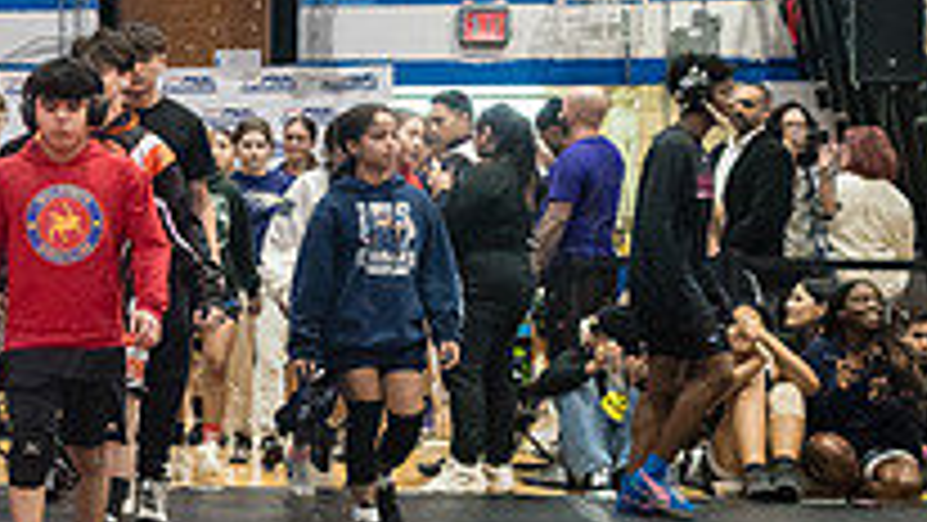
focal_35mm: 106
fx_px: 2606
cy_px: 236
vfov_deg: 11.4
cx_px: -266
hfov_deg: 18.8
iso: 8000
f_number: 4
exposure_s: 1/400
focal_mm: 35
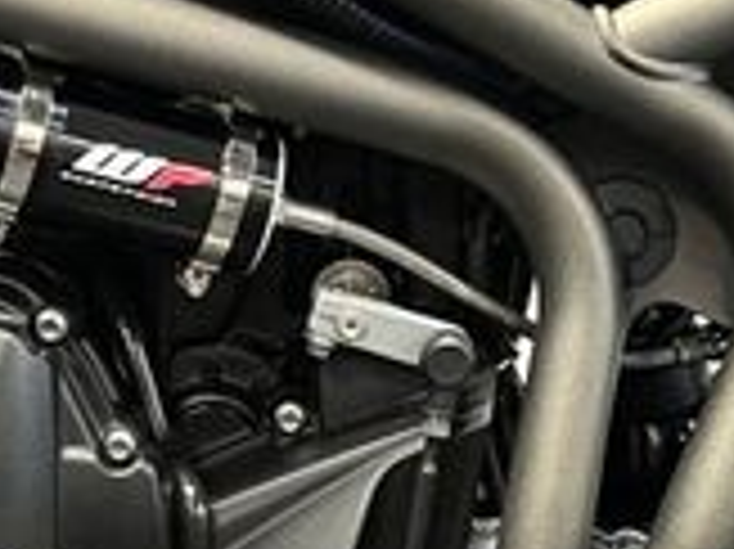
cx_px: 356
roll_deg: -1.1
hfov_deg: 19.3
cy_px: 400
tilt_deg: -4.1
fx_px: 2161
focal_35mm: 102
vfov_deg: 14.4
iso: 640
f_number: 1.6
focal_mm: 5.1
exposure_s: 1/33
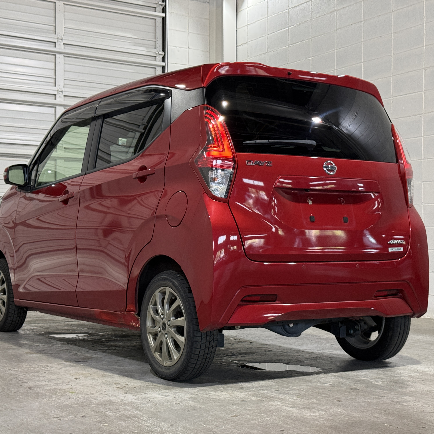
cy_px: 218
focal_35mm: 57
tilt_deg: +1.6
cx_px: 202
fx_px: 809
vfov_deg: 30.0
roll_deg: -0.3
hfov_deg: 30.0
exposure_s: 1/60
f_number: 1.78
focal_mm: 6.76
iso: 160
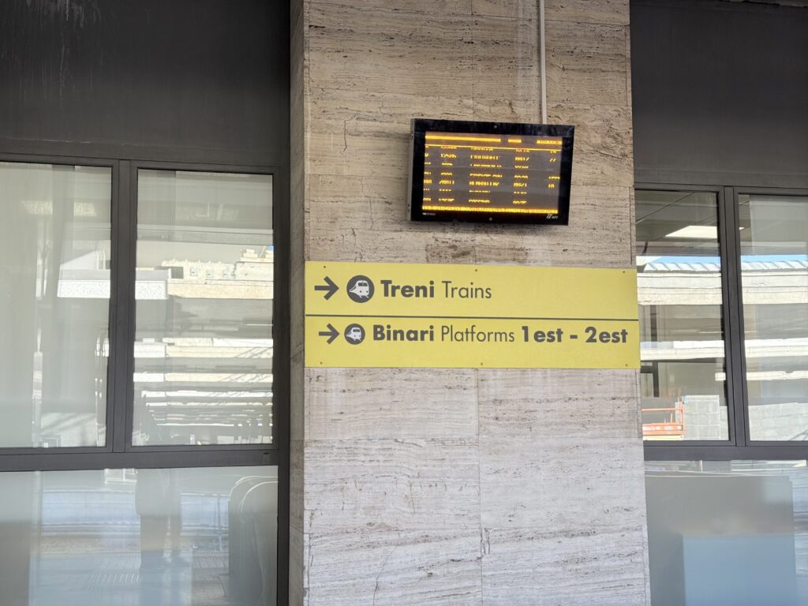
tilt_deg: +8.3
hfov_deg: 39.7
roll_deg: +1.0
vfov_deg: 30.3
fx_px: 1120
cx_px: 404
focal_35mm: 48
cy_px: 303
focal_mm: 6.76
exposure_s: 1/121
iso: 50
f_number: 1.78
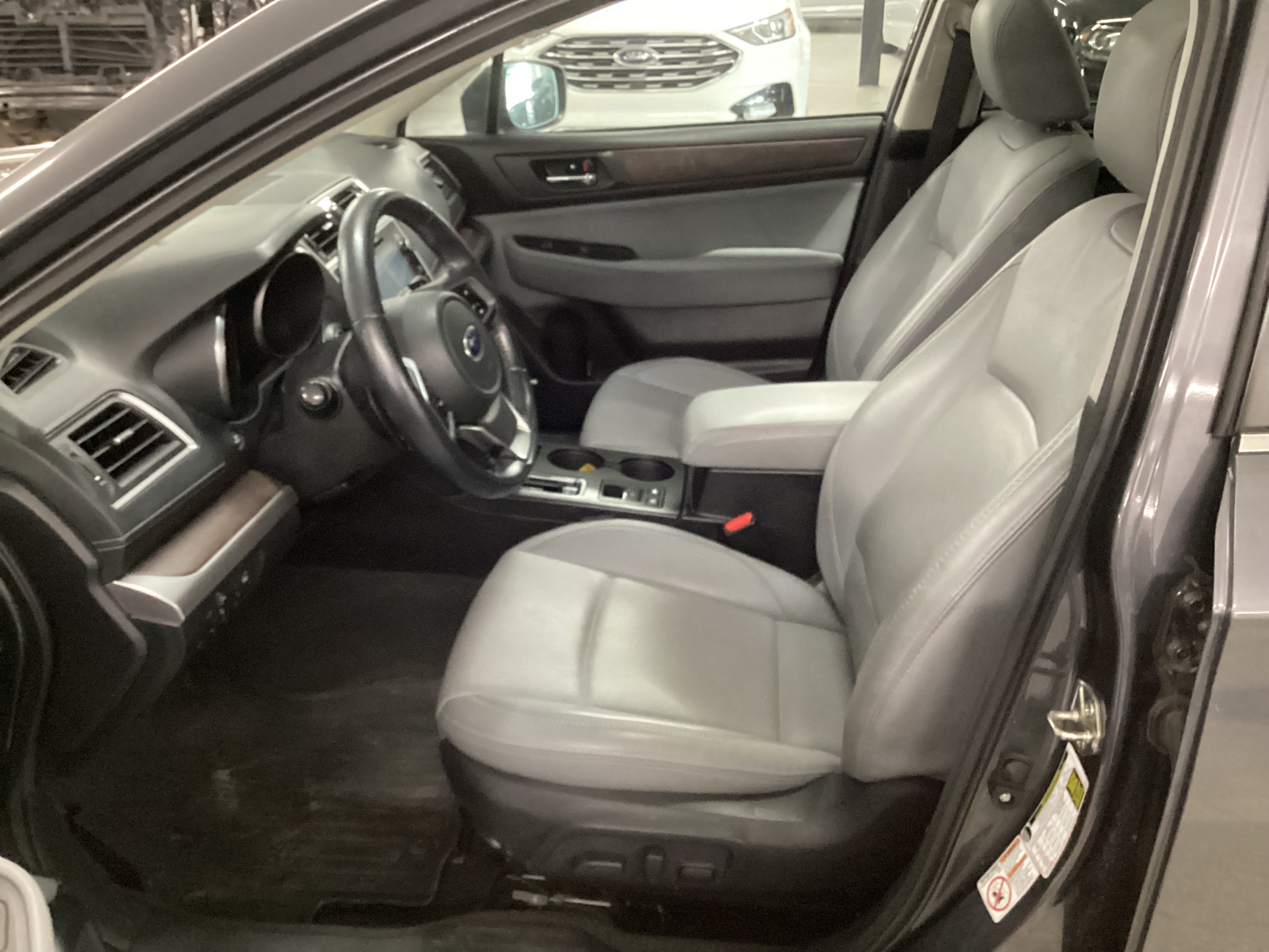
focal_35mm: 31
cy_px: 476
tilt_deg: -28.1
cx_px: 634
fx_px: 1136
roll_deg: -1.0
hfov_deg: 58.4
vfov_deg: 45.4
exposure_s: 1/25
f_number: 2.4
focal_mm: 3.3
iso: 640
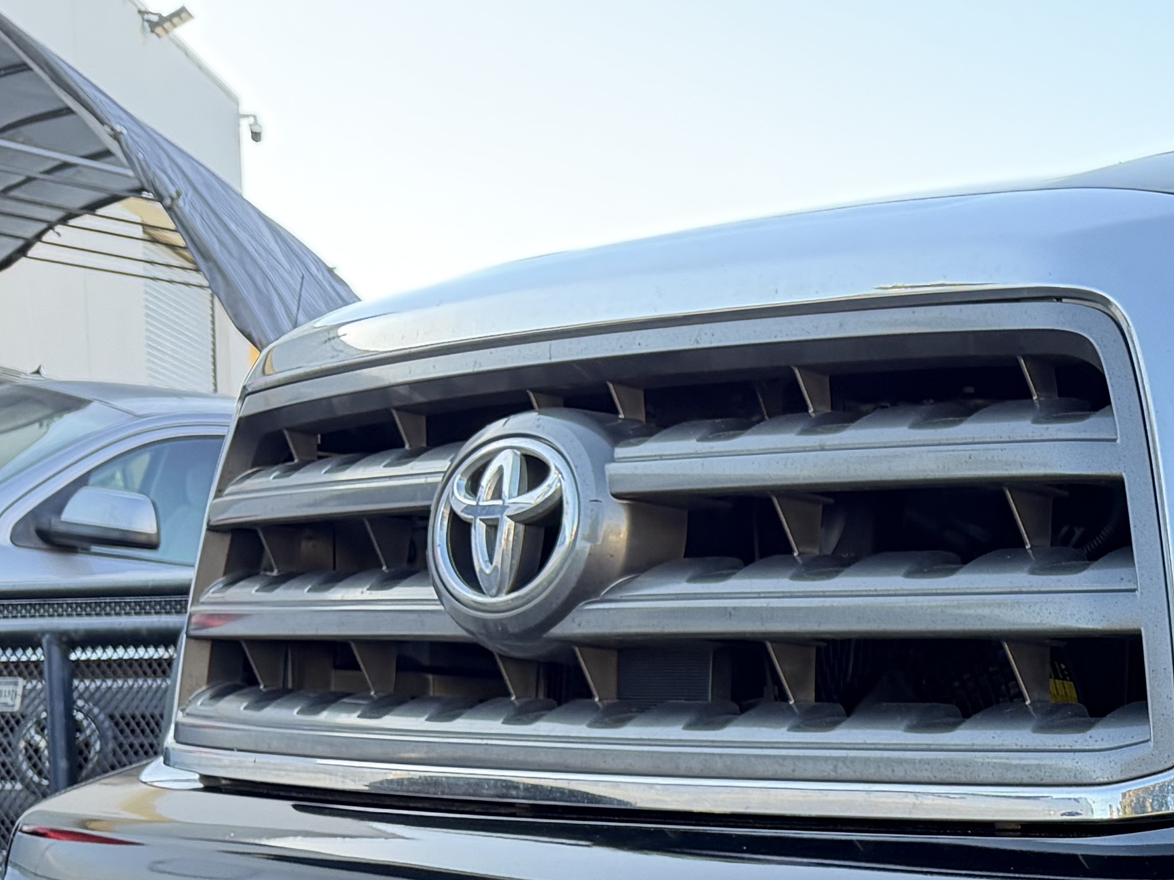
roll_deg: -2.3
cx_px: 1541
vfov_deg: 19.1
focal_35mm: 72
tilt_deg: -8.3
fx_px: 2442
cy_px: 1113
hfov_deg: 23.7
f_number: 1.78
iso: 125
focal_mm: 6.76
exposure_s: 1/208
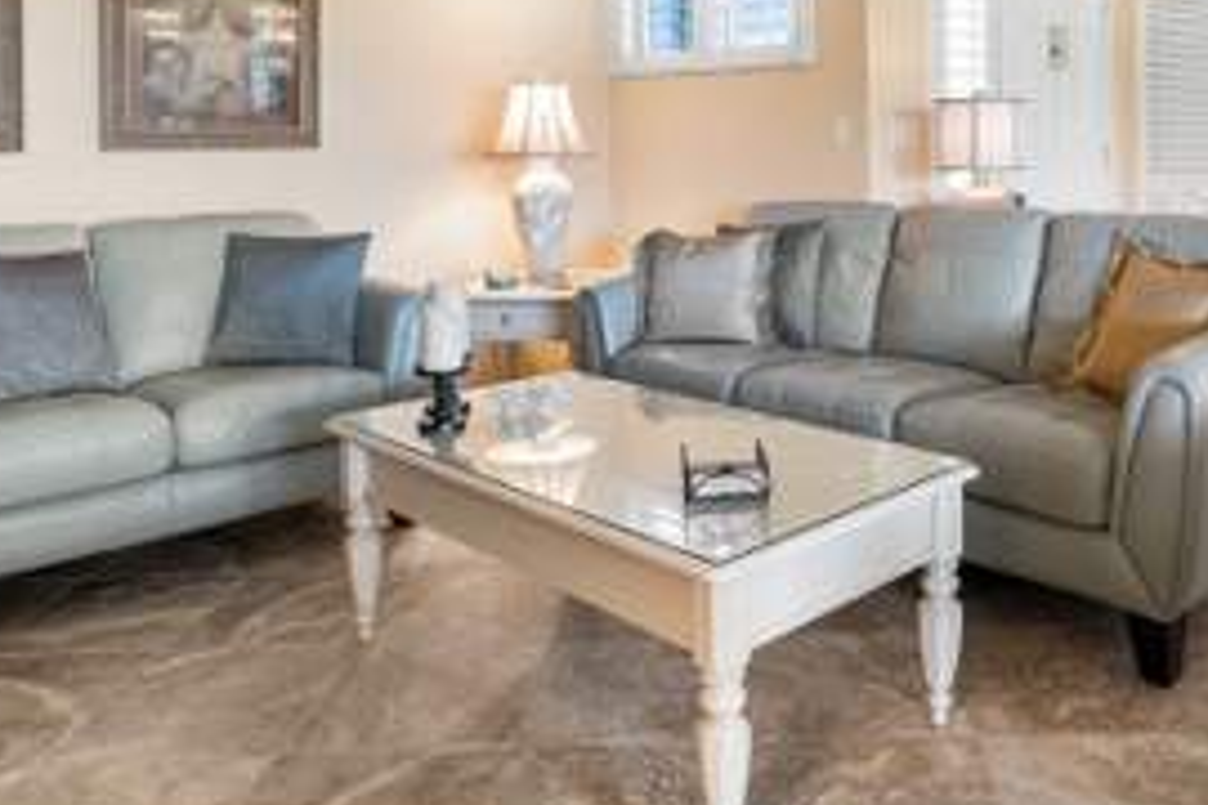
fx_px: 1092
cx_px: 787
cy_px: 152
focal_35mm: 33
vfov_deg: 38.8
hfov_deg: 56.9
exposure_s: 1/4
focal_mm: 18.3
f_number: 8
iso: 400
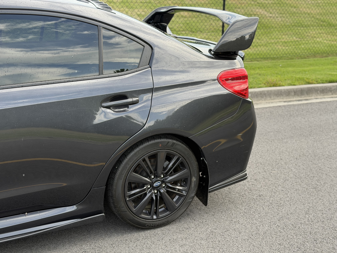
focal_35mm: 48
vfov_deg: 30.3
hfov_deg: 39.7
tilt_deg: -17.9
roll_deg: +0.4
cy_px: 126
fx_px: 467
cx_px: 168
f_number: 1.78
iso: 64
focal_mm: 6.76
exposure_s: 1/663
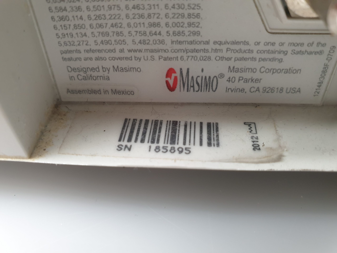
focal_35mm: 26
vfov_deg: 53.1
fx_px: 253
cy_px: 126
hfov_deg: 67.3
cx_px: 168
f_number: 2.4
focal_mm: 4.3
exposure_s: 1/50
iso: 250
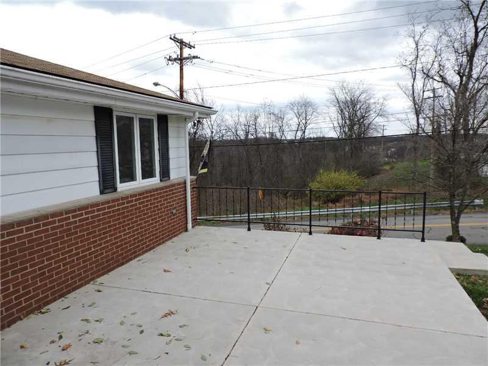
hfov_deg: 71.6
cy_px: 183
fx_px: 338
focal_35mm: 24
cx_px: 244
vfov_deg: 56.8
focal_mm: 4.3
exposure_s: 1/250
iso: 100
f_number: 3
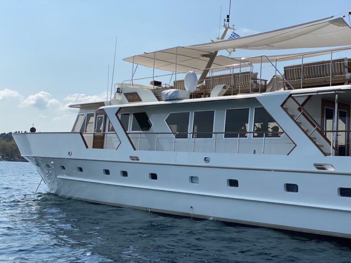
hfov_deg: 36.8
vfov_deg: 28.0
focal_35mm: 52
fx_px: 527
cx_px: 176
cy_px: 132
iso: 20
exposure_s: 1/3195
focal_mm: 6
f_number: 2
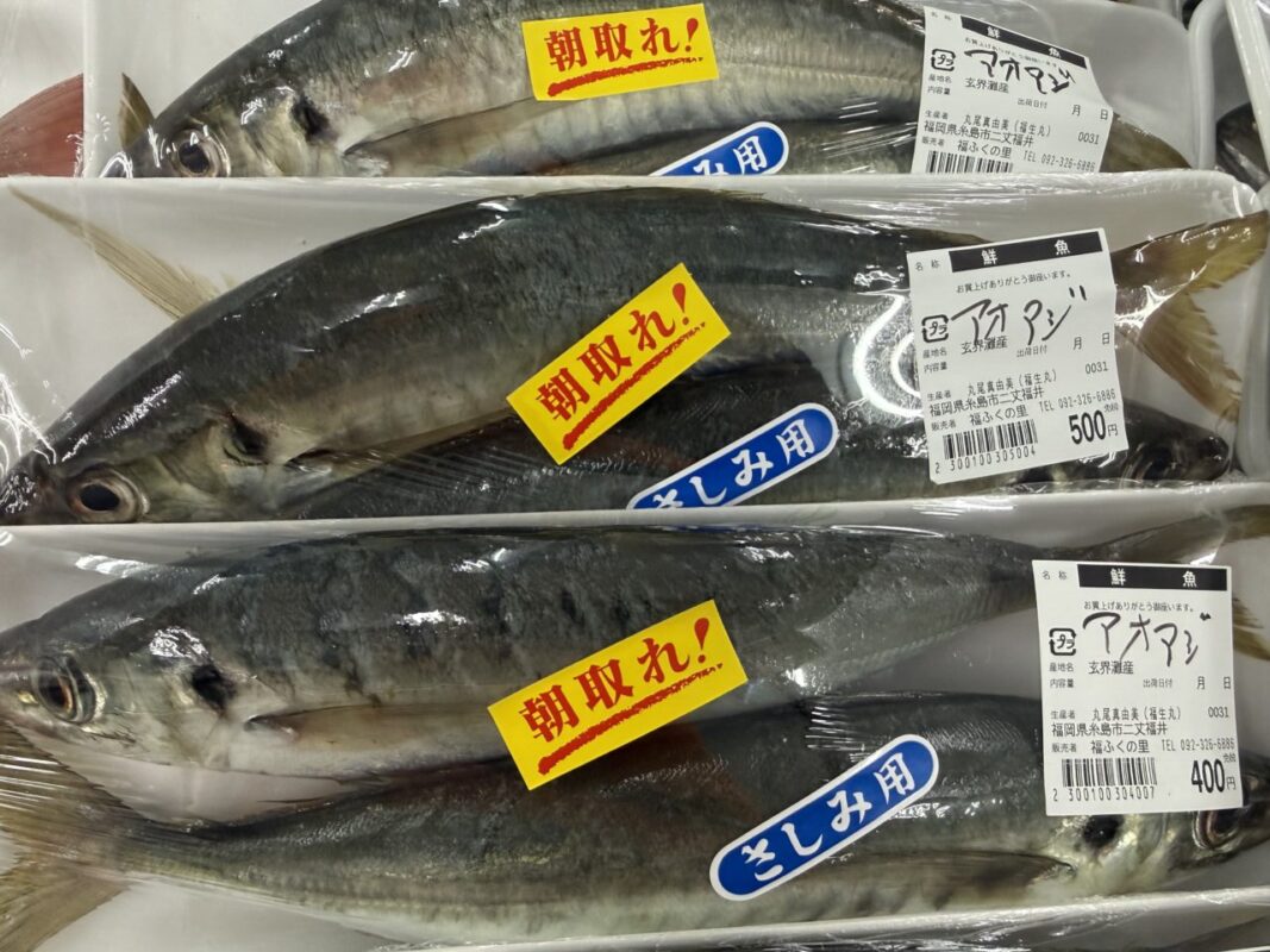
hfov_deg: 71.6
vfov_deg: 56.8
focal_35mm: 24
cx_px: 635
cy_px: 476
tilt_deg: -69.0
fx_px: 880
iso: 250
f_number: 2.2
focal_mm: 2.22
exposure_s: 1/120
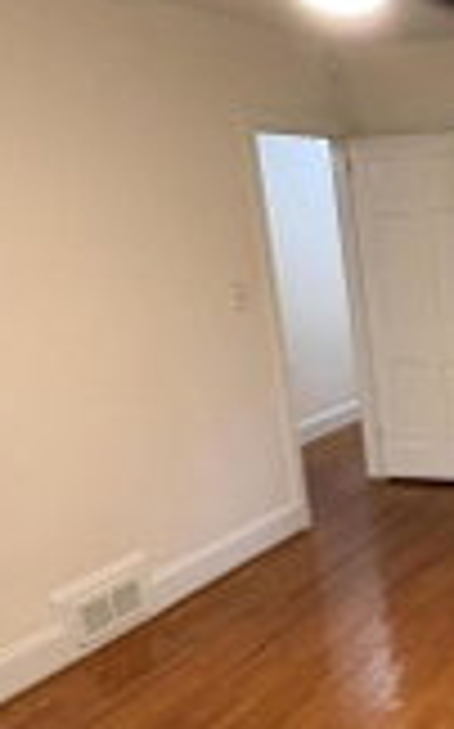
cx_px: 607
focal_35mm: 44
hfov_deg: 24.9
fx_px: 873
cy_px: 459
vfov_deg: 44.9
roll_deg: +1.3
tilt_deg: -15.2
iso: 640
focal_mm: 2.22
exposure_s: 1/60
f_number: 2.2
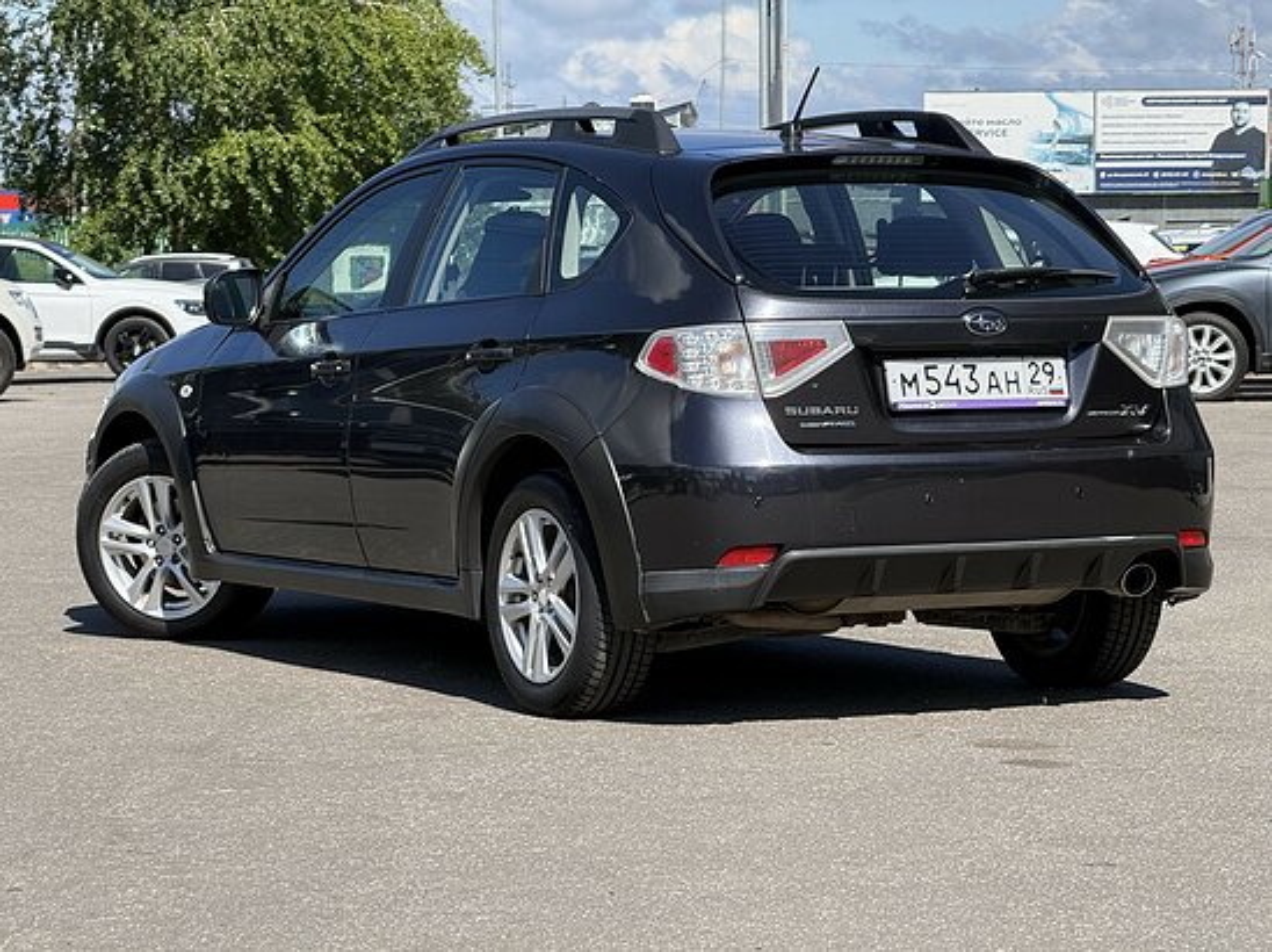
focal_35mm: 120
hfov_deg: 16.4
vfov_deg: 12.3
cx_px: 636
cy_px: 476
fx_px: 4406
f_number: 2.8
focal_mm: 15.66
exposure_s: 1/1130
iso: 50
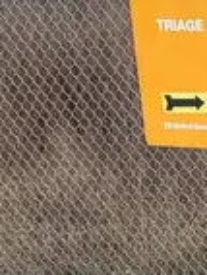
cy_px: 348
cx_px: 499
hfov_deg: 9.8
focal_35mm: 134
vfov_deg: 14.2
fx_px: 1065
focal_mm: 5.4
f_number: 1.8
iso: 40
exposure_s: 1/354
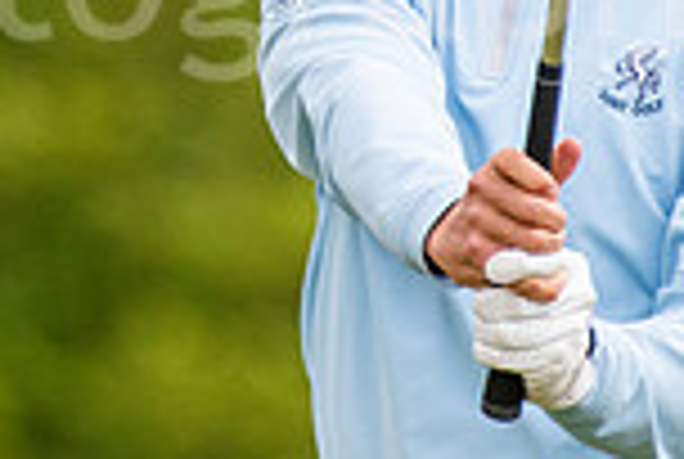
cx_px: 225
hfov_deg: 0.8
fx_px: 52200
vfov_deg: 0.5
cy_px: -245
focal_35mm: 2742
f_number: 5.6
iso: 1250
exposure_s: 1/1250
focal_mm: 480
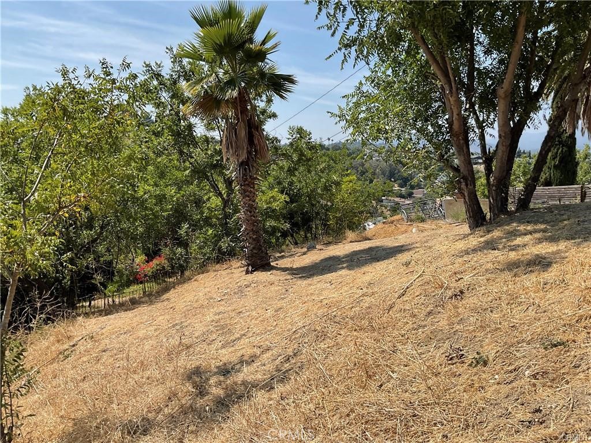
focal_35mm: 29
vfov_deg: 48.2
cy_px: 222
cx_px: 296
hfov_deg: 61.7
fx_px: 495
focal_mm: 3
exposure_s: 1/1912
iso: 16
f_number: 1.8
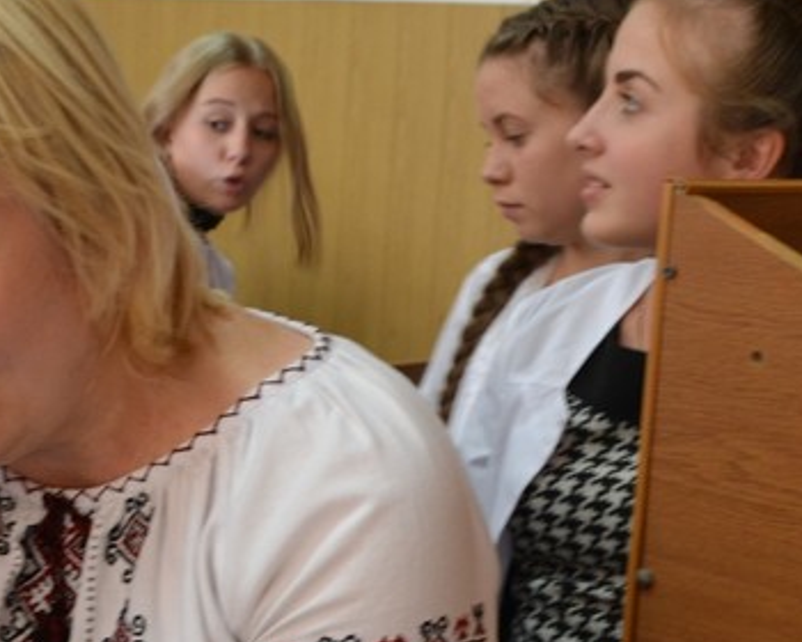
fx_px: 2065
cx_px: 172
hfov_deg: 21.7
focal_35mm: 87
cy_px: 598
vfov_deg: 17.4
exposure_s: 1/20
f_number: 3.5
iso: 400
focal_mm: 18
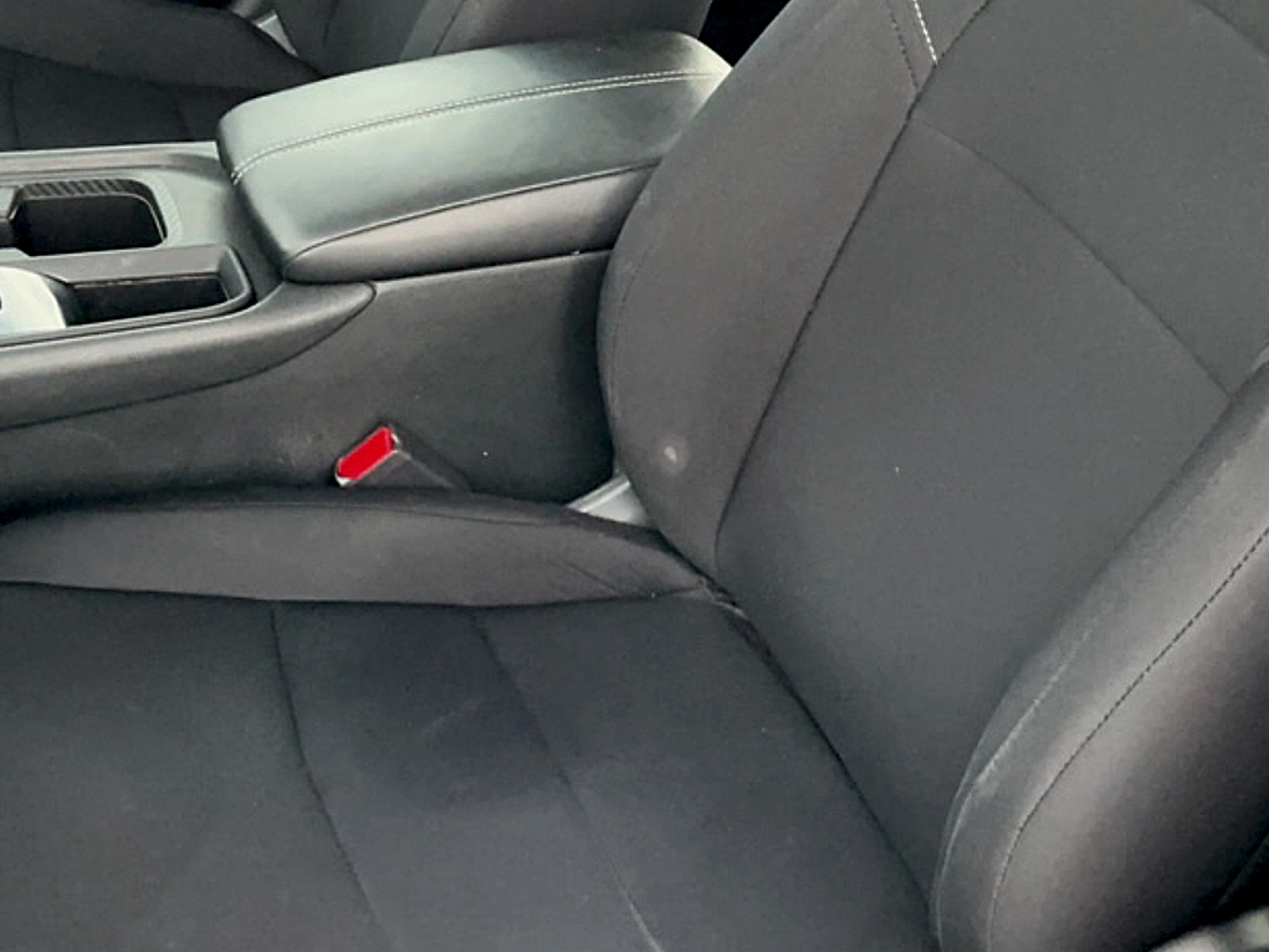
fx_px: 1723
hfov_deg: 40.4
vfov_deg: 30.8
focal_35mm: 47
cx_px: 695
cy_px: 400
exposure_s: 1/120
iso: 125
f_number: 1.8
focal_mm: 3
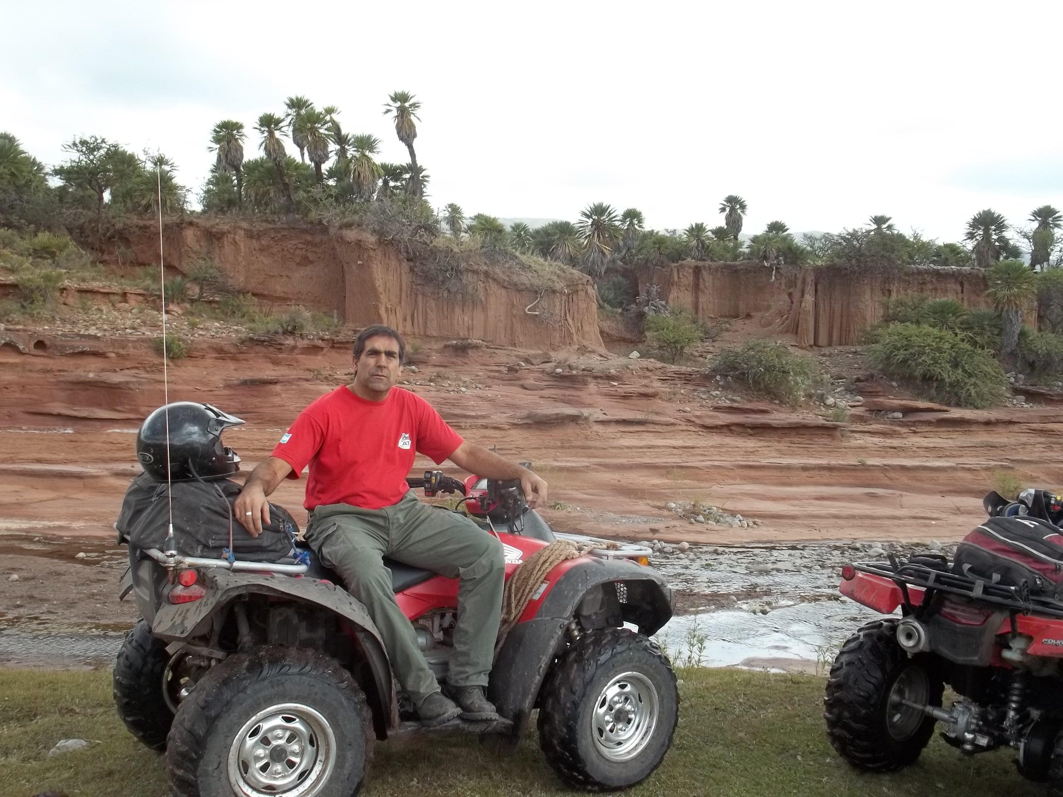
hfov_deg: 55.4
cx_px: 532
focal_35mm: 33
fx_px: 1013
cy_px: 398
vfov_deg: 42.9
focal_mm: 5.9
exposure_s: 1/250
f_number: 3.3
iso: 64
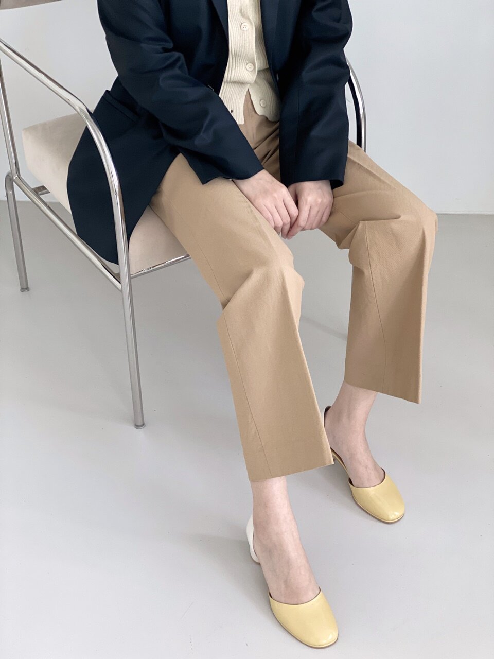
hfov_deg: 28.0
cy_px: 330
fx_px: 989
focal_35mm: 52
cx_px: 247
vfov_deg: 36.8
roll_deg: +2.0
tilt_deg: -36.3
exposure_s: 1/40
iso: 125
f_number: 2
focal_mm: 6
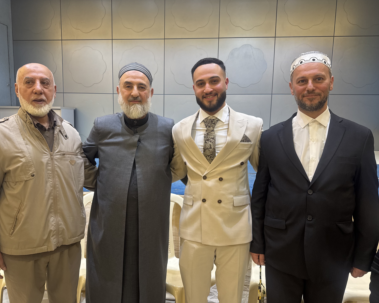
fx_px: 292
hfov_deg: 65.9
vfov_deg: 54.9
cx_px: 172
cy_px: 155
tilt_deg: -7.1
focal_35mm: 26
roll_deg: -0.7
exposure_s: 1/50
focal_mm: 6.76
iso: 160
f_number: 1.78
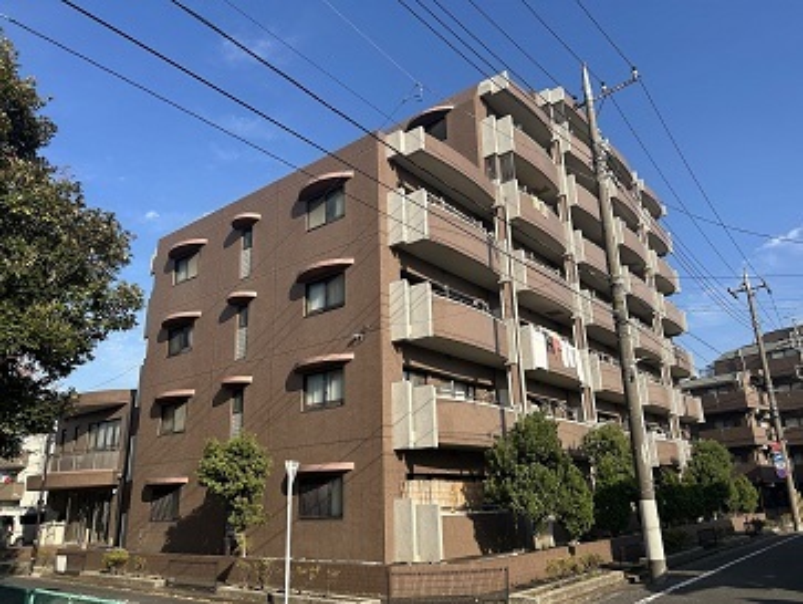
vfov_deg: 53.1
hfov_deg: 67.3
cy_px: 302
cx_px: 402
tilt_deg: +18.7
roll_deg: +2.6
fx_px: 604
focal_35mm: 26
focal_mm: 5.7
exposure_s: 1/3077
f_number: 1.5
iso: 50
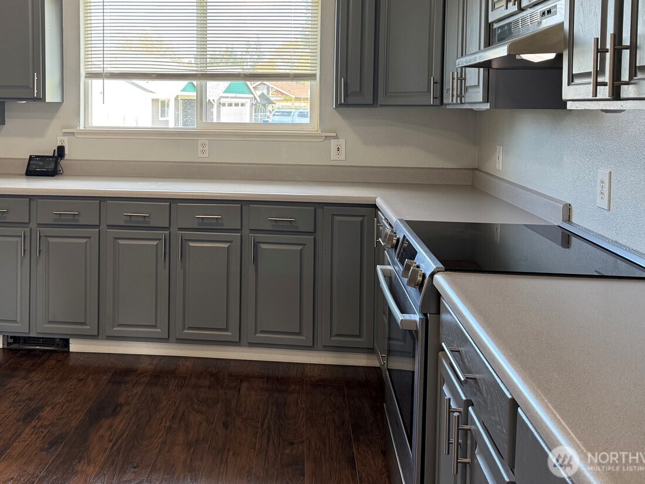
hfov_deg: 51.9
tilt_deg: -2.8
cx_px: 230
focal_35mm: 35
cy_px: 132
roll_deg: -0.1
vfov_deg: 39.8
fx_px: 652
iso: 200
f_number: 1.78
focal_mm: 6.76
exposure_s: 1/120
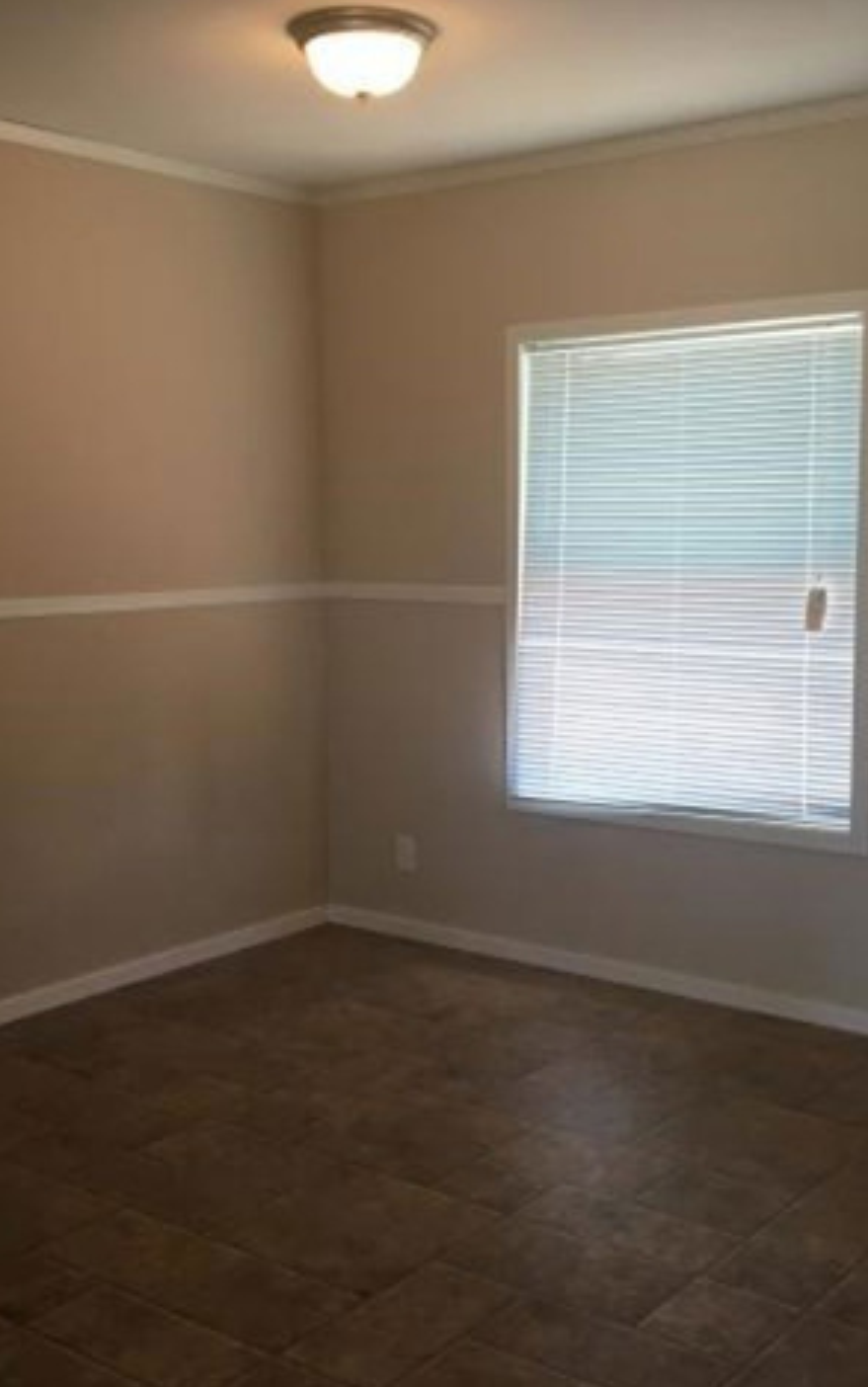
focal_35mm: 42
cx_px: 447
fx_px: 1588
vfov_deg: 47.2
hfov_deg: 30.6
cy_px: 691
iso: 25
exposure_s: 1/30
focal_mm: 4.15
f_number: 2.2
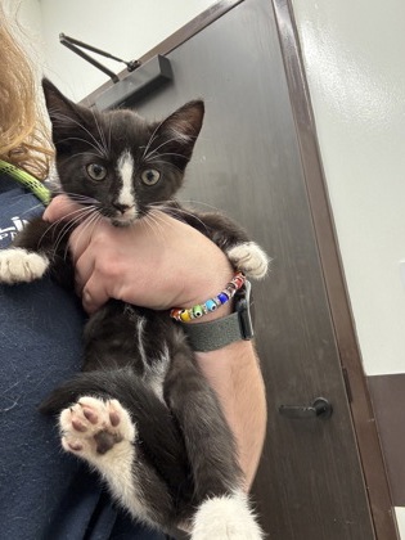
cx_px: 202
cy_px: 270
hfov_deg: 46.8
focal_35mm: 30
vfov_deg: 60.0
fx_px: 468
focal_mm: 2.69
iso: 125
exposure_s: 1/60
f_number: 1.9
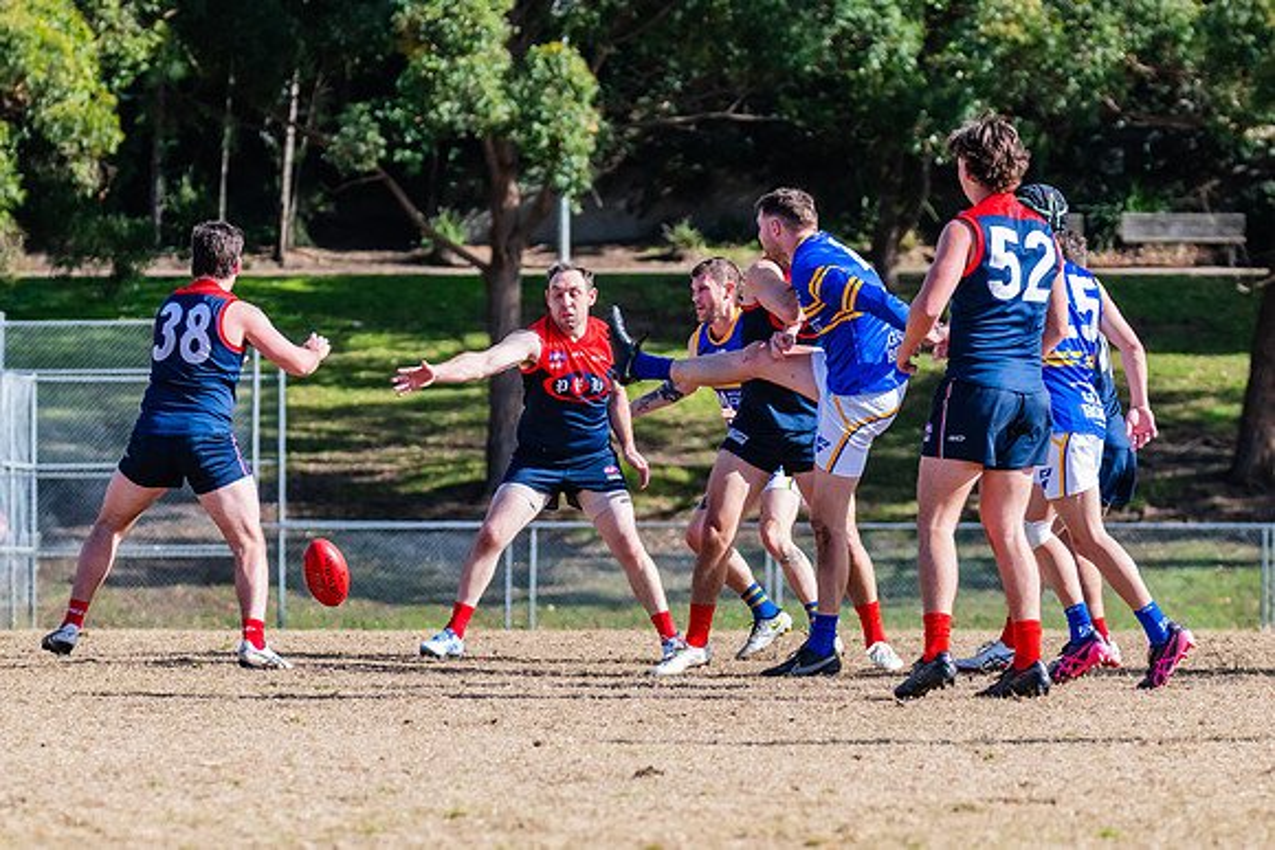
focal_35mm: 304
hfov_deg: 6.8
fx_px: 10768
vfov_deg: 4.5
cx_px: 763
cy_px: 465
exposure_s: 1/1600
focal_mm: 220
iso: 640
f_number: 7.1
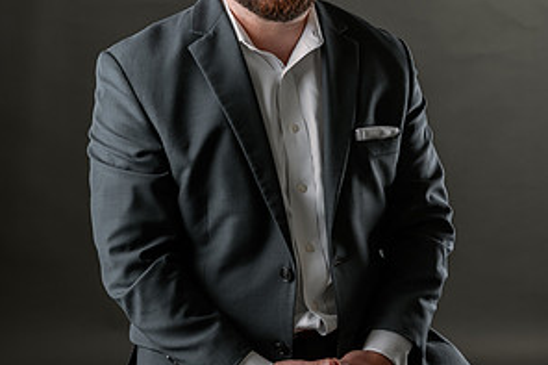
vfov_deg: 17.9
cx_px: 273
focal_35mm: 76
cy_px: 135
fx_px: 1156
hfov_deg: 26.7
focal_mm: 50
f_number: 5
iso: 100
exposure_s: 1/200
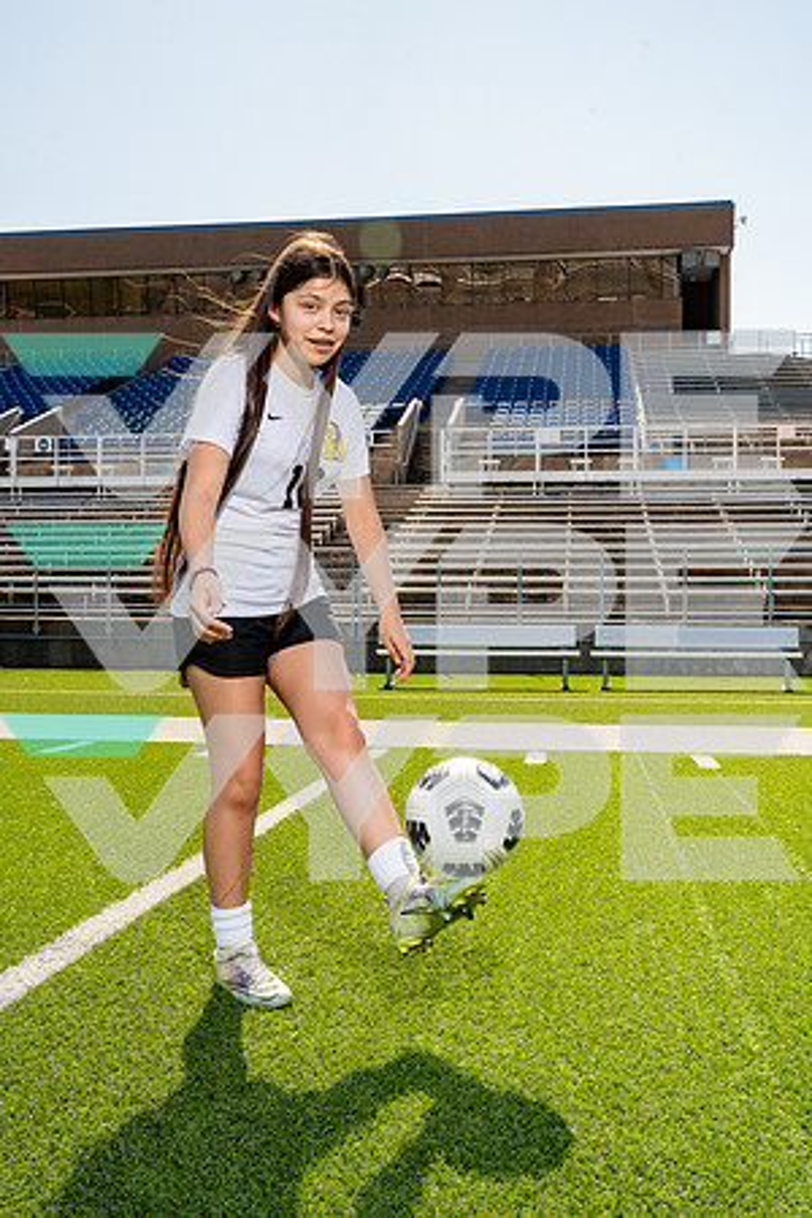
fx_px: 1184
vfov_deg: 54.4
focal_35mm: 35
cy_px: 609
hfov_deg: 37.9
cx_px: 406
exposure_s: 1/250
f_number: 11
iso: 320
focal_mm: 35
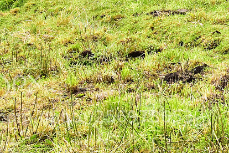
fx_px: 1291
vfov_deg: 6.6
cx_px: 346
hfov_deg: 9.8
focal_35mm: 203
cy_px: -135
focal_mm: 35
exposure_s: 1/250
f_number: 10
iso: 400
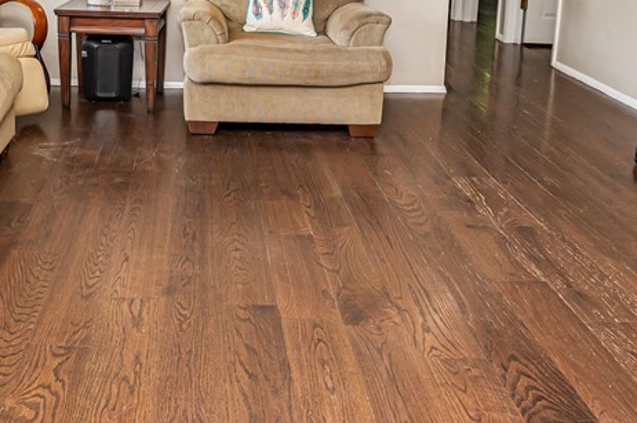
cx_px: 154
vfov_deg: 31.6
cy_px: 32
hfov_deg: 46.6
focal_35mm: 40
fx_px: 707
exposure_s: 1/20
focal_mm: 17
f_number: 10
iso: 320
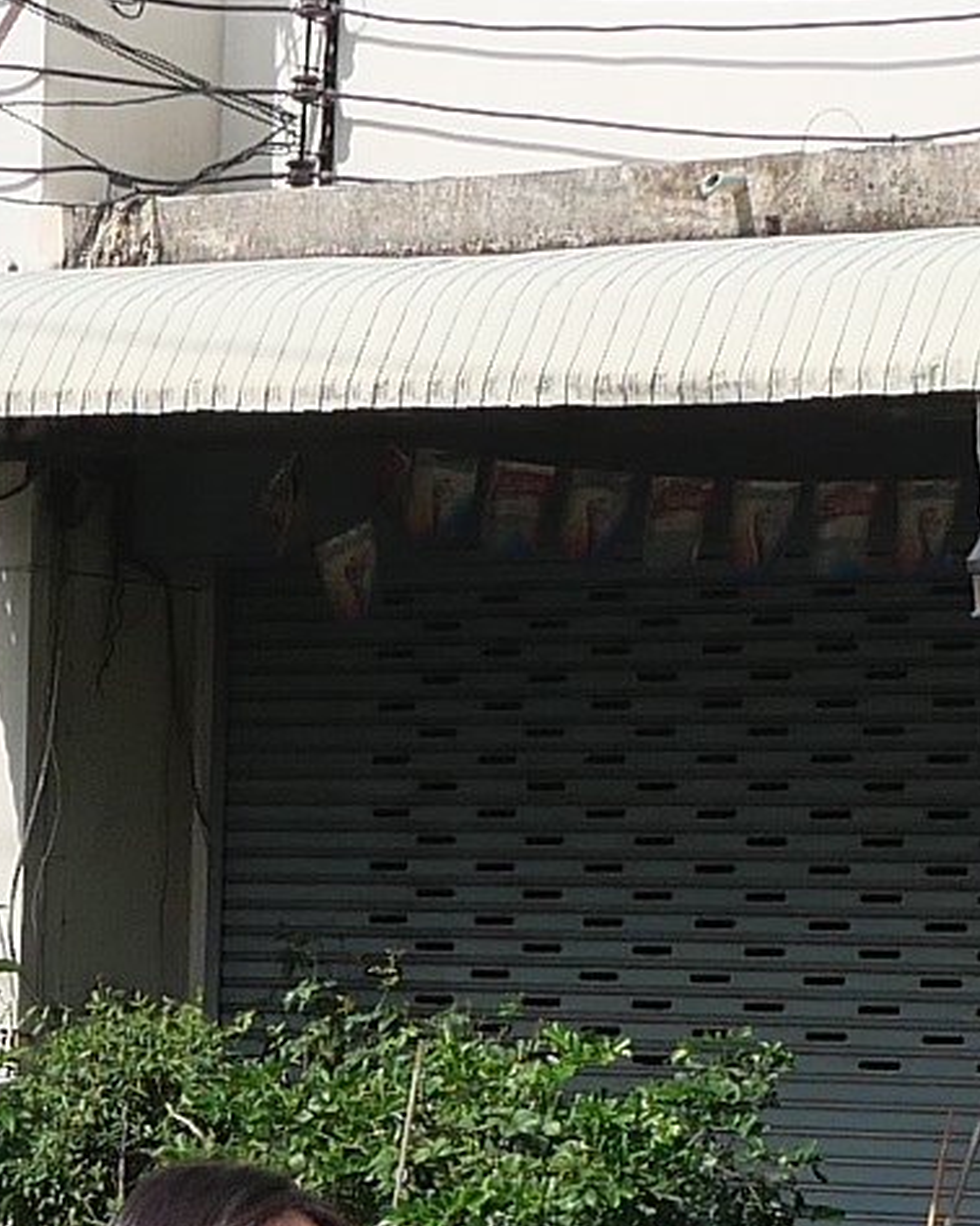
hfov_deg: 8.7
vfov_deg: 10.8
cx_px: 249
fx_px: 6421
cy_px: 1366
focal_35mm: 177
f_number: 4.5
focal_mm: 12
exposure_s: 1/2000
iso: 200
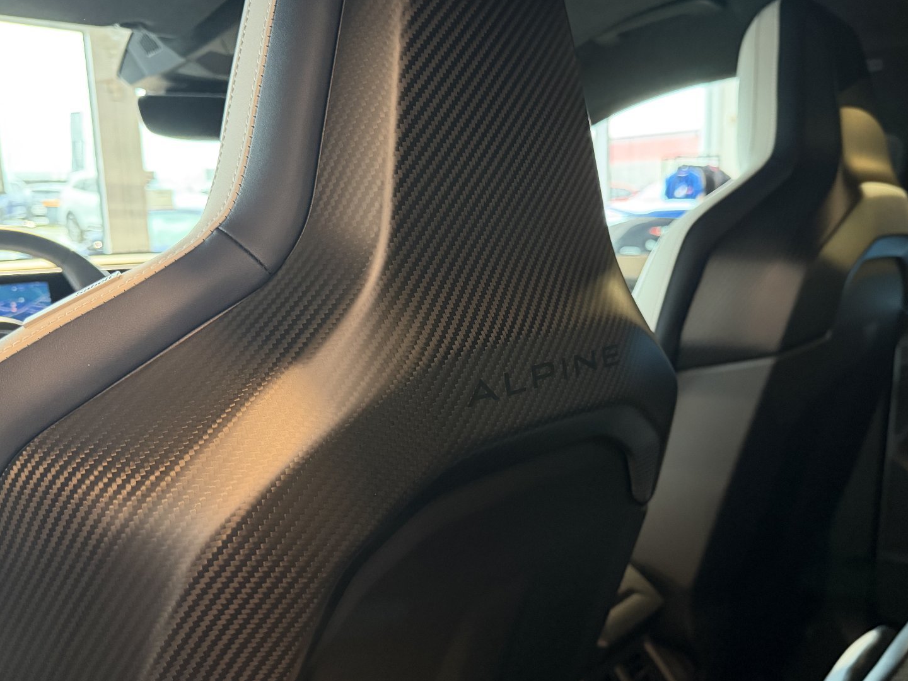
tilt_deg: -10.4
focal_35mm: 30
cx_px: 506
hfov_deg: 59.8
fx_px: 787
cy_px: 362
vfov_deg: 46.8
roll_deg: +1.6
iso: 800
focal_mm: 6.76
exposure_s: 1/33
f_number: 1.78
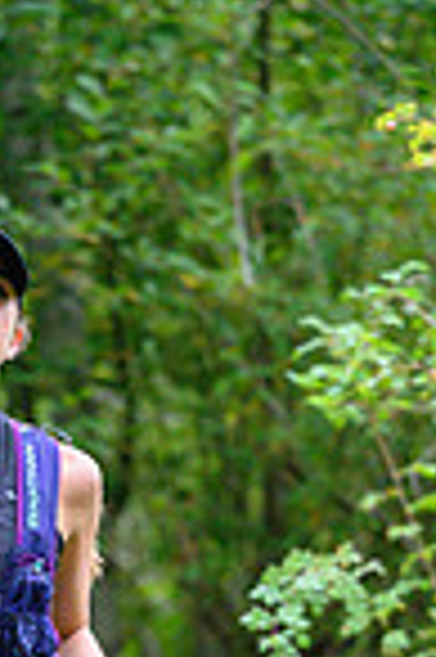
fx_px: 6464
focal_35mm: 355
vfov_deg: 5.8
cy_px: 891
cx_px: -4
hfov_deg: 3.9
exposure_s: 1/800
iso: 2800
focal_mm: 115
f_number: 3.2
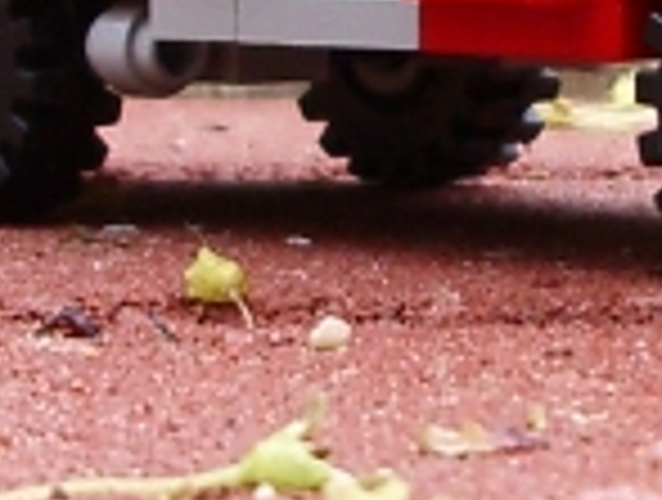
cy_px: -9
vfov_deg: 6.1
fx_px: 4659
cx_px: 734
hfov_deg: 8.1
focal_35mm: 243
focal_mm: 5.8
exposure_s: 1/100
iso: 100
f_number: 2.6
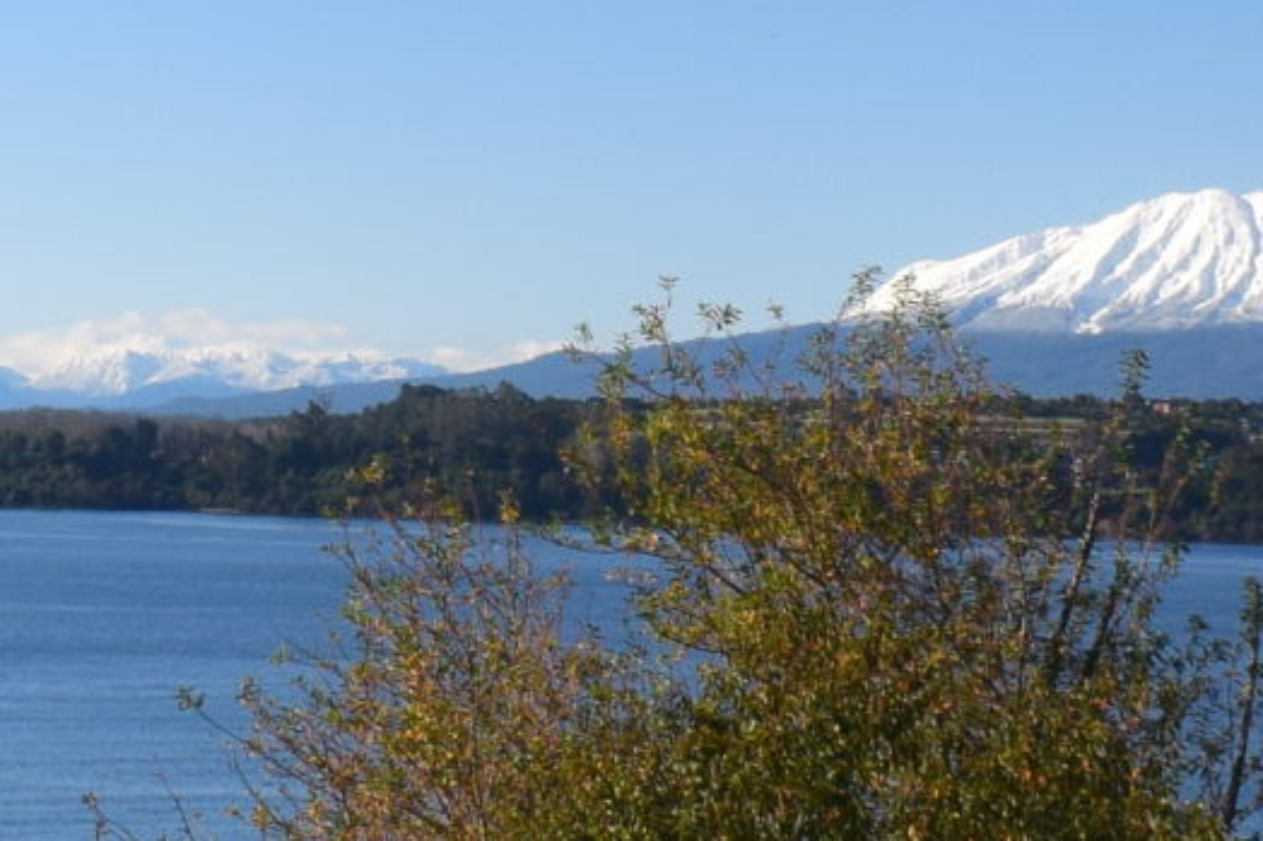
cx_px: 424
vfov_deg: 10.4
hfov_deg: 15.5
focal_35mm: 132
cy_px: 305
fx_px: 4629
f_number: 10
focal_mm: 18
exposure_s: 1/250
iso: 400
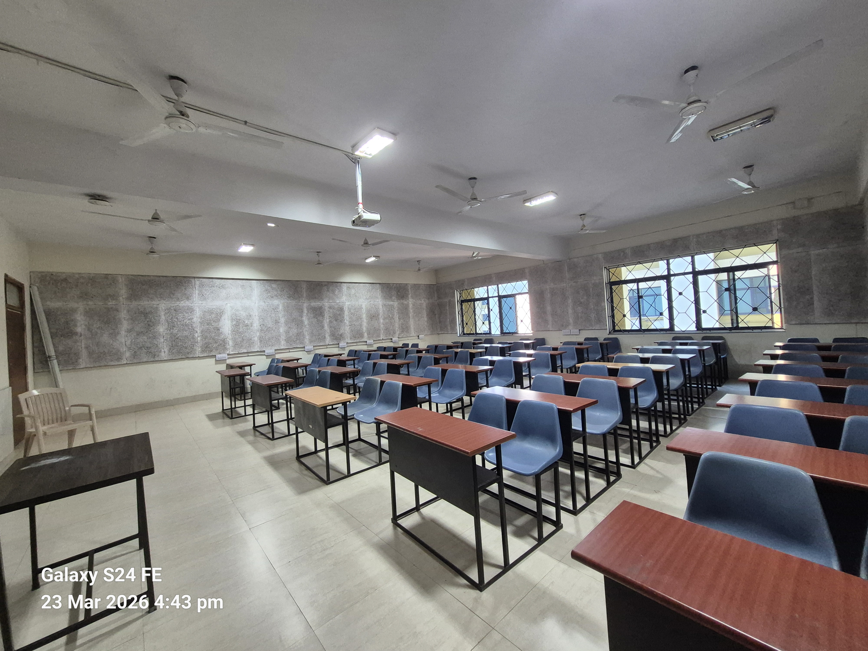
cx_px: 434
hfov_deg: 106.2
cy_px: 326
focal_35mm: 13
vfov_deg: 89.9
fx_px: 326
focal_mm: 1.74
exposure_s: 1/50
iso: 400
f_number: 2.2
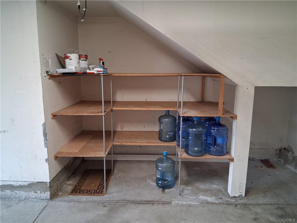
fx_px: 223
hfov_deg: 67.3
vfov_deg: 53.1
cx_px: 148
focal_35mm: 26
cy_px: 112
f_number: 1.8
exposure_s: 1/60
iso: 250
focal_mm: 3.98
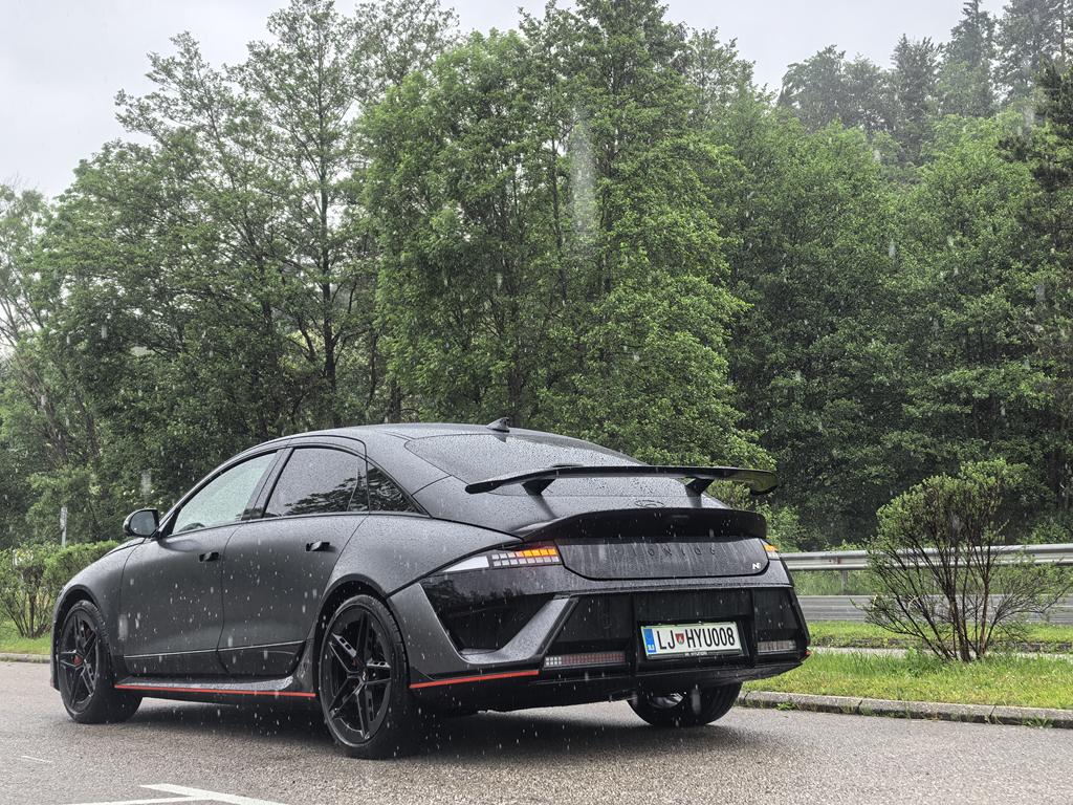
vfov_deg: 27.0
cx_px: 536
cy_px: 402
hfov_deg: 35.5
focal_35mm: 54
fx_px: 1674
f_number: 2
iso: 160
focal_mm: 8.5
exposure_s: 1/1014
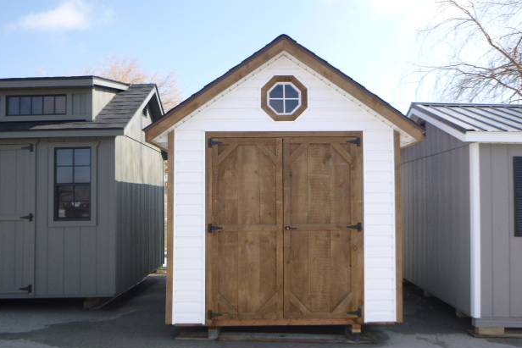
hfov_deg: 67.4
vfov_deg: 47.9
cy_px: 183
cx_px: 265
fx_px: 392
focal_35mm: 27
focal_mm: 4.5
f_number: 3.9
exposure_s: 1/250
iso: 100
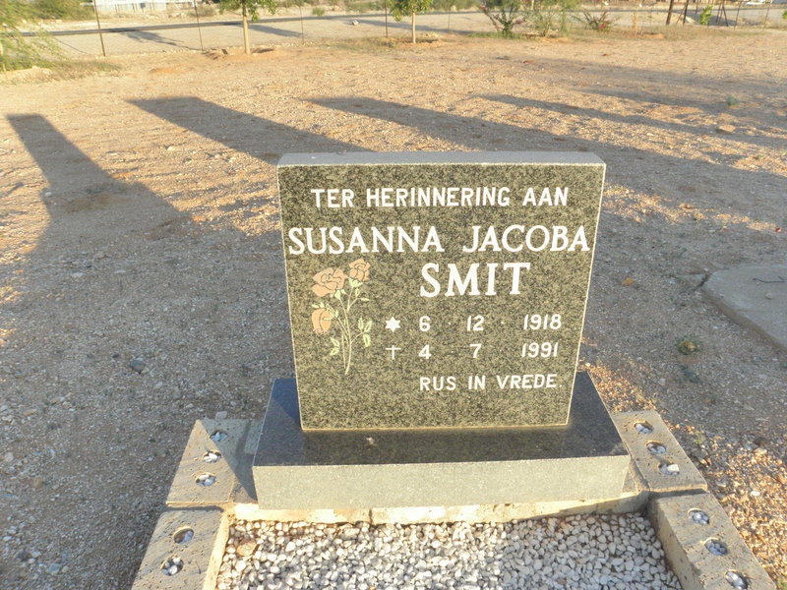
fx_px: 591
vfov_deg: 53.1
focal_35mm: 26
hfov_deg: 67.3
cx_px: 394
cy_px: 295
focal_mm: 4.6
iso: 200
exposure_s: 1/160
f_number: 6.3
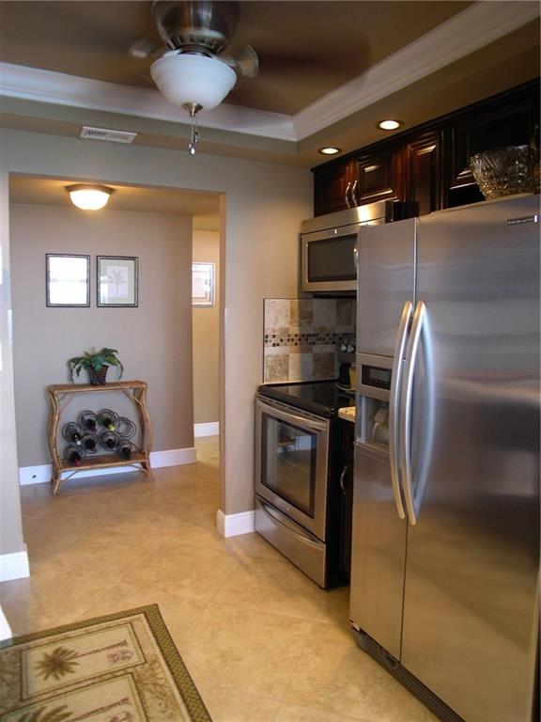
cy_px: 361
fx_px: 792
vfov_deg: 49.0
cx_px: 270
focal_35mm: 38
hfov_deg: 37.7
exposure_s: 1/4.5
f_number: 2.8
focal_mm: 8
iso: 104
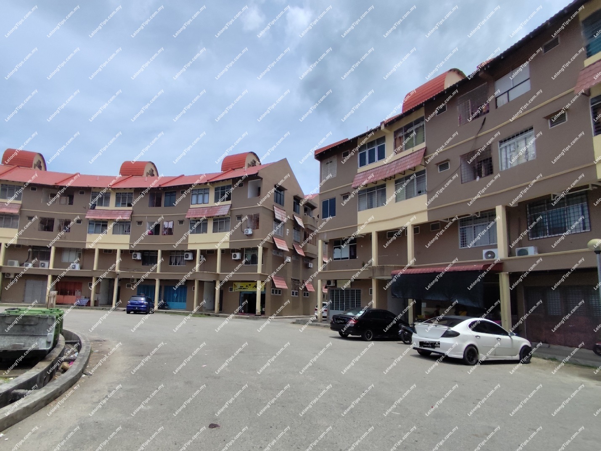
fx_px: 278
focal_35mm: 16
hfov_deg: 94.5
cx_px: 300
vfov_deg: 78.1
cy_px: 226
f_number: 2.2
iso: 50
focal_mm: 1.65
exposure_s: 1/2889
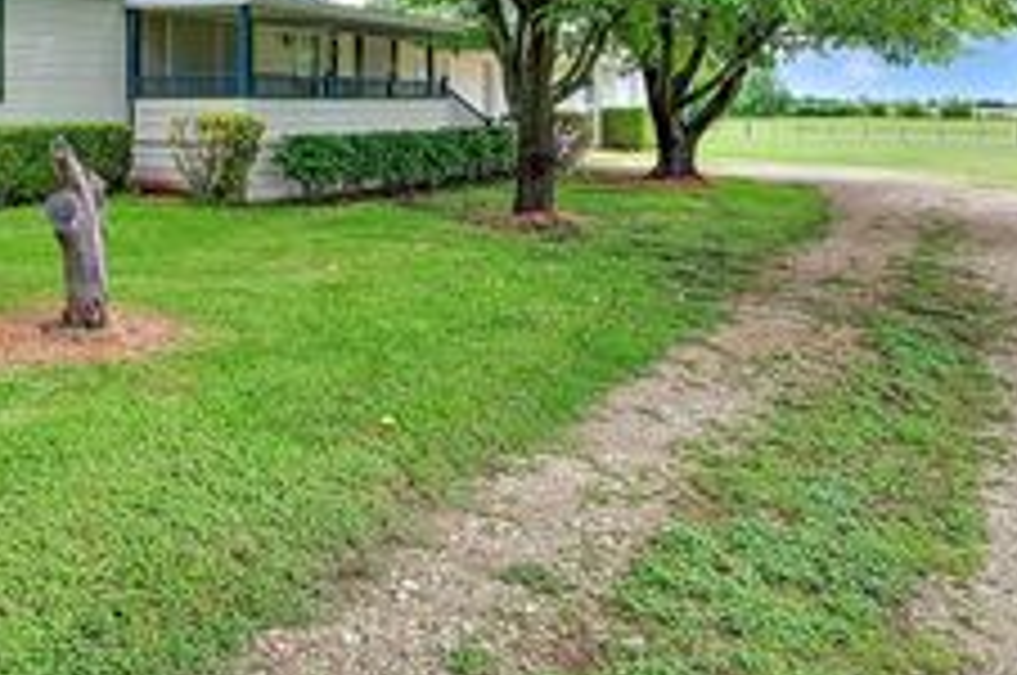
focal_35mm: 31
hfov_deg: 57.0
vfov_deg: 40.0
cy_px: 106
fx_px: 874
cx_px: 243
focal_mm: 14
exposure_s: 1/60
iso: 100
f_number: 8
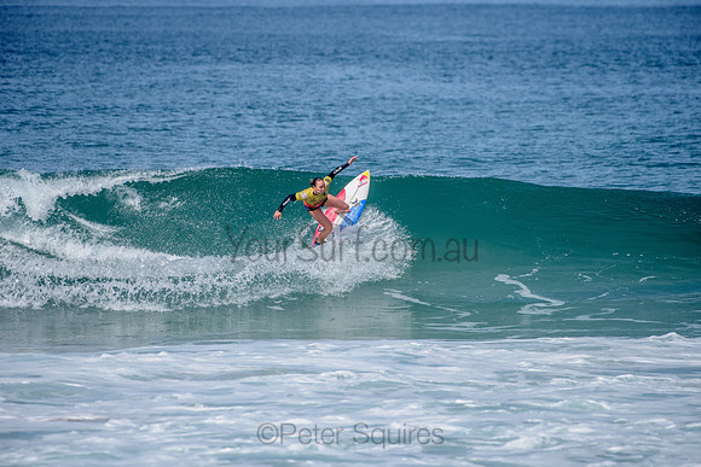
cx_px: 350
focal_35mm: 500
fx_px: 9738
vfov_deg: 2.8
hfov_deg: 4.1
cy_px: 234
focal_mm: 500
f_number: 6.3
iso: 250
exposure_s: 1/2500
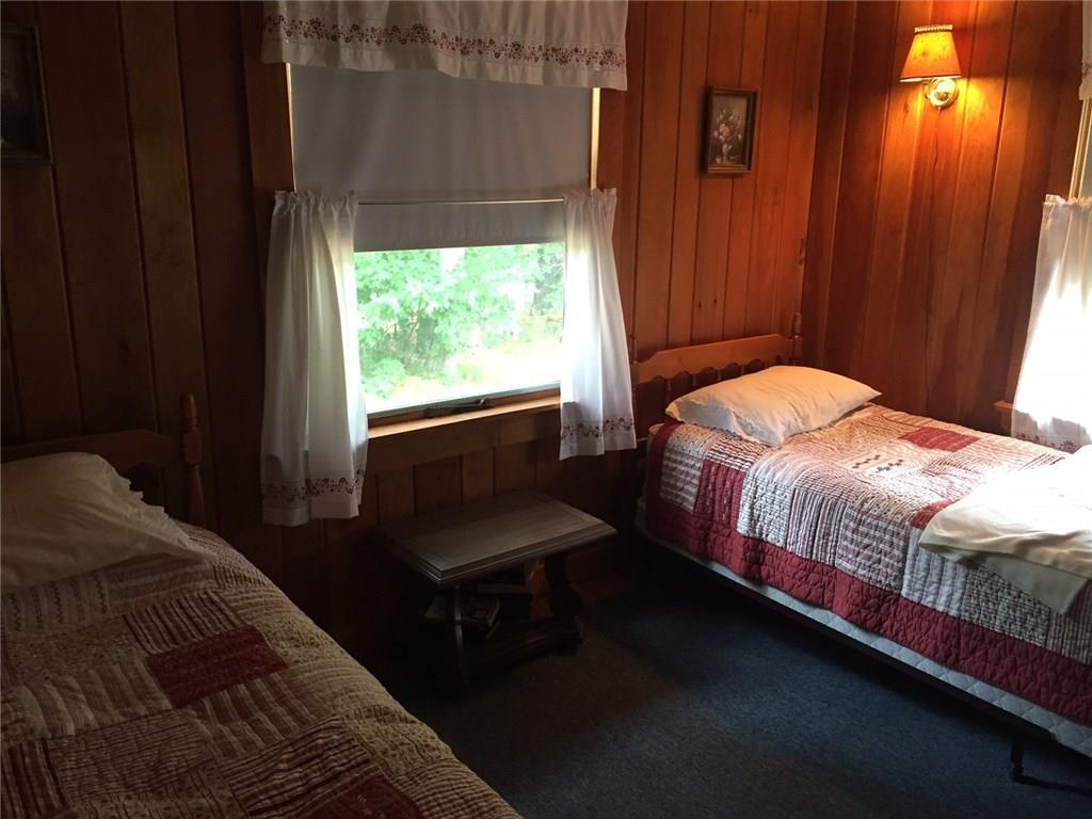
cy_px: 410
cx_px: 546
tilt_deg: -15.5
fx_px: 915
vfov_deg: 48.2
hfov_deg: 61.7
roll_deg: -1.6
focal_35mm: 29
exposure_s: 1/30
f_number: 2.2
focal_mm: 4.15
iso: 160
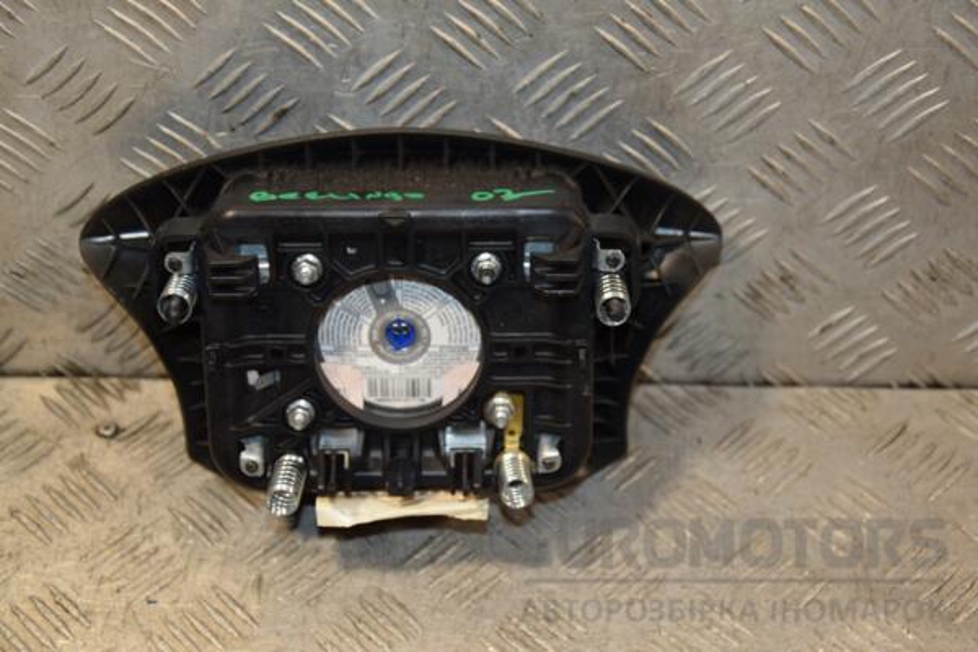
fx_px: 2037
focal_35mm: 75
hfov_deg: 27.0
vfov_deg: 18.2
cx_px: 489
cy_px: 326
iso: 800
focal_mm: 50
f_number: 5
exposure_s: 1/160
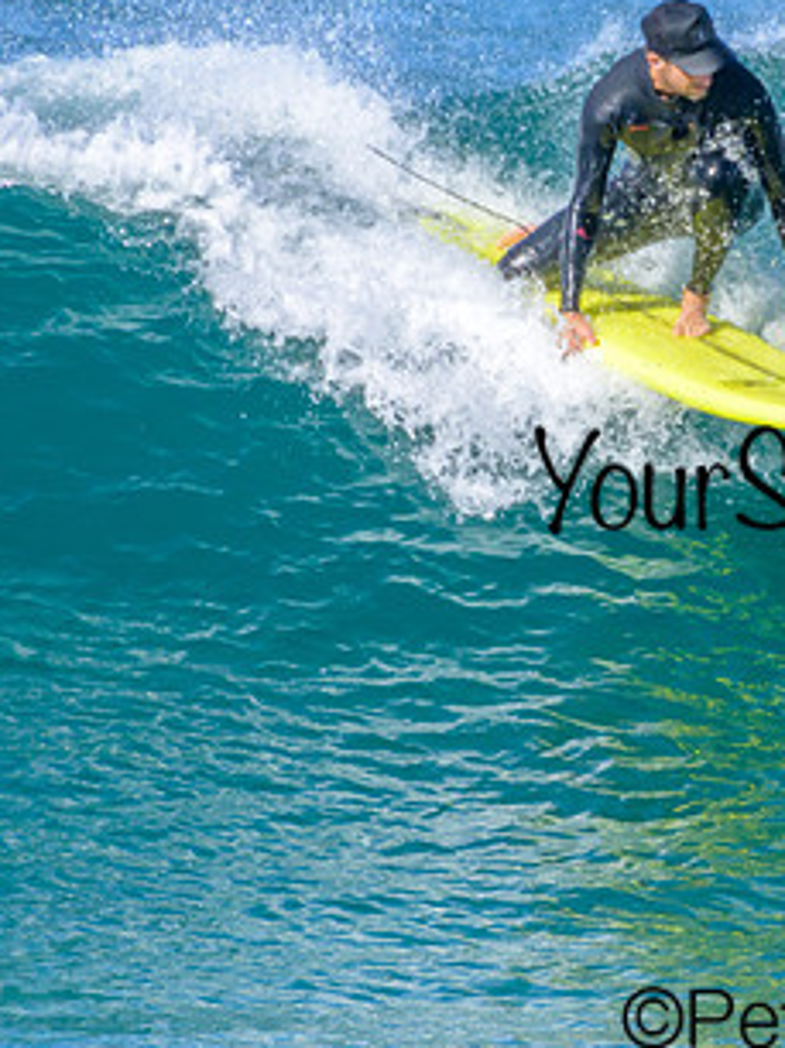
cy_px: 349
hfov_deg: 0.7
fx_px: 63828
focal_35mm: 2108
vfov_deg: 0.9
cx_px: 734
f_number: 11
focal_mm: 1000
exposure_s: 1/2000
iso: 1600
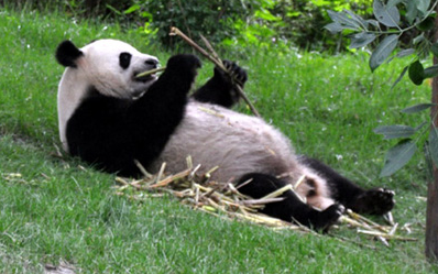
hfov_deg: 11.5
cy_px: 133
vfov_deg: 7.2
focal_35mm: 182
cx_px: 233
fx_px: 2168
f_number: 5.6
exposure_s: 1/125
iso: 800
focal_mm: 105
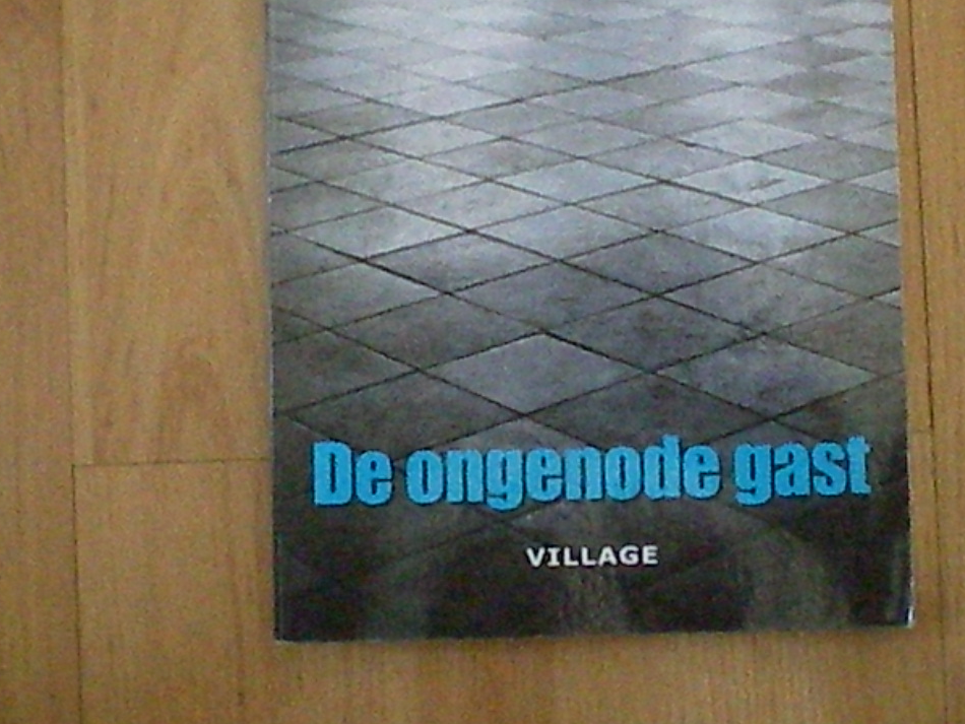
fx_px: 1785
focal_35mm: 64
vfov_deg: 22.8
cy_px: 213
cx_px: 537
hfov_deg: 30.2
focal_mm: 6.3
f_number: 3.1
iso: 1800
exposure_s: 1/97.3
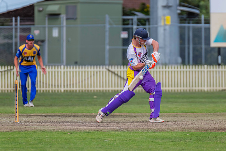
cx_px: 130
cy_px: 78
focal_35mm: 540
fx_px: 3390
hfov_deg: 3.8
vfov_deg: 2.5
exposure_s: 1/2500
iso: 800
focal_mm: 440
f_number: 6.3
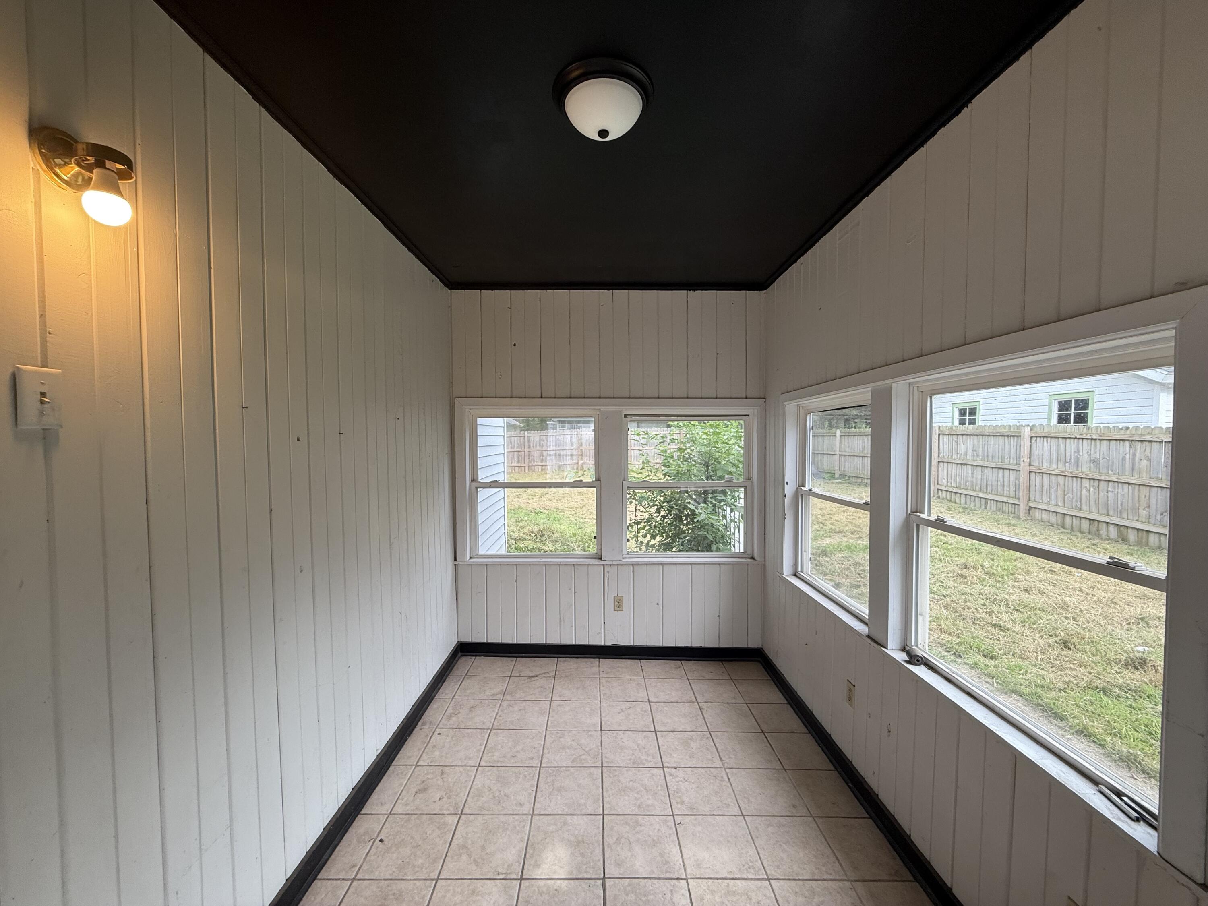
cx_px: 604
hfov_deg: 102.1
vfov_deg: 85.7
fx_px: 489
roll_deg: +0.3
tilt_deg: -1.6
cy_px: 453
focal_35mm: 14
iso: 64
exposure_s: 1/120
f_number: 2.2
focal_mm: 2.22
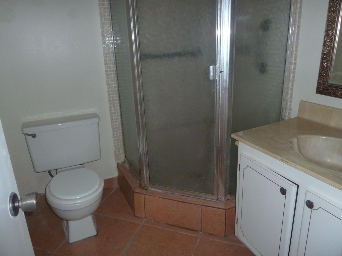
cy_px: 128
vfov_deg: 54.9
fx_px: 247
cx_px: 171
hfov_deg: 69.4
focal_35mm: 25
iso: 200
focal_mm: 4.1
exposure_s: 1/30
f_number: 3.3
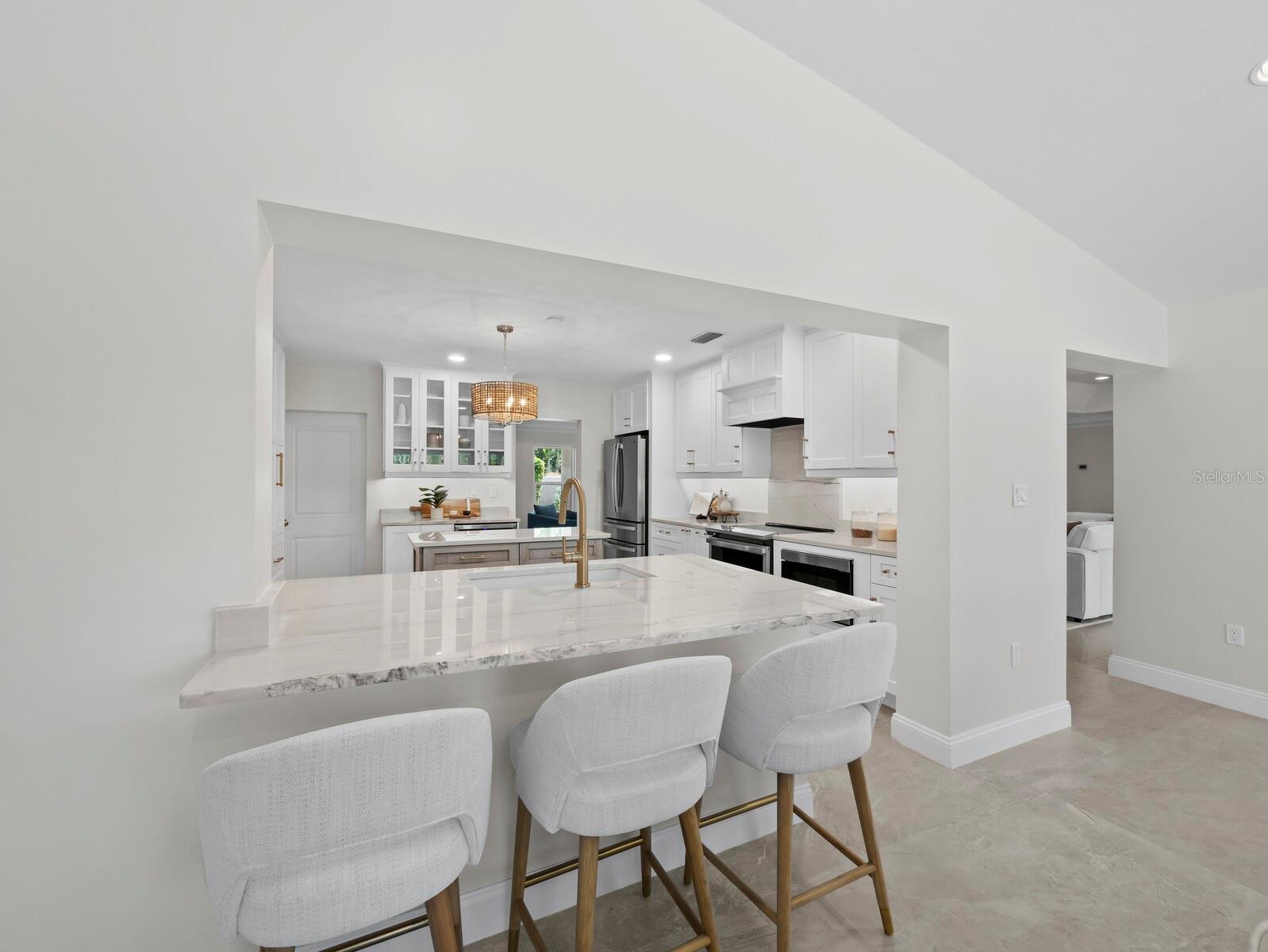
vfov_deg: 85.7
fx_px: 513
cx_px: 634
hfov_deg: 102.0
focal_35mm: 14
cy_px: 476
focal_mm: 7
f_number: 9
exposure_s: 1/20
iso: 1250
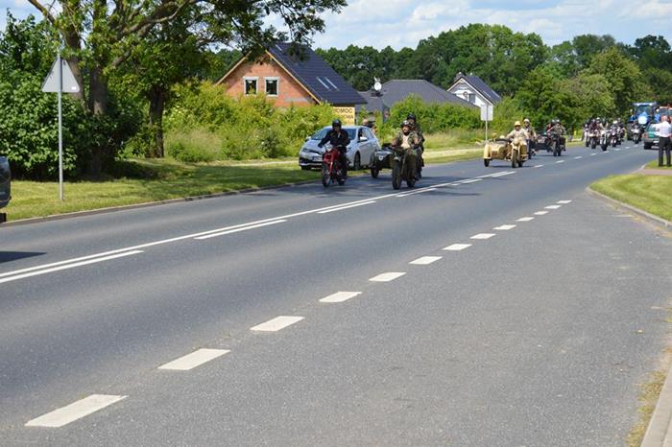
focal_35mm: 82
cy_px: 224
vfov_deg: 16.5
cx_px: 336
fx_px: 1539
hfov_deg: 24.6
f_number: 5.6
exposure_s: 1/1250
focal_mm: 55
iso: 400
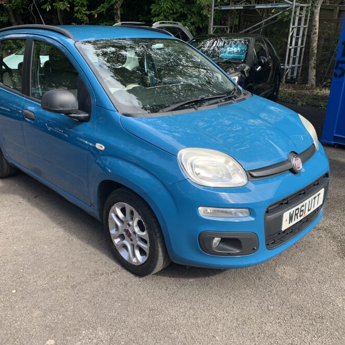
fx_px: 350
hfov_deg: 52.3
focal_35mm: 31
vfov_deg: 52.5
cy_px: 174
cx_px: 147
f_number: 1.8
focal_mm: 4.25
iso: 25
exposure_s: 1/333
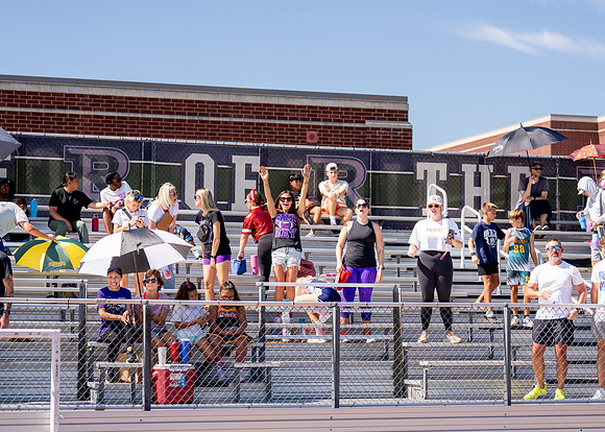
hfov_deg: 22.8
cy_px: 255
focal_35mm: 87
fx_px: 1499
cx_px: 307
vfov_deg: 16.4
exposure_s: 1/5000
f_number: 2.8
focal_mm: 70
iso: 250
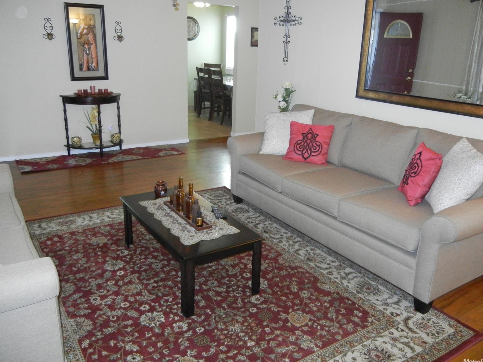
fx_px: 433
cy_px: 179
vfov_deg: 45.4
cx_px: 246
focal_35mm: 31
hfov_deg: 58.4
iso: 800
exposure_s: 1/30
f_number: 3.5
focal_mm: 5.4
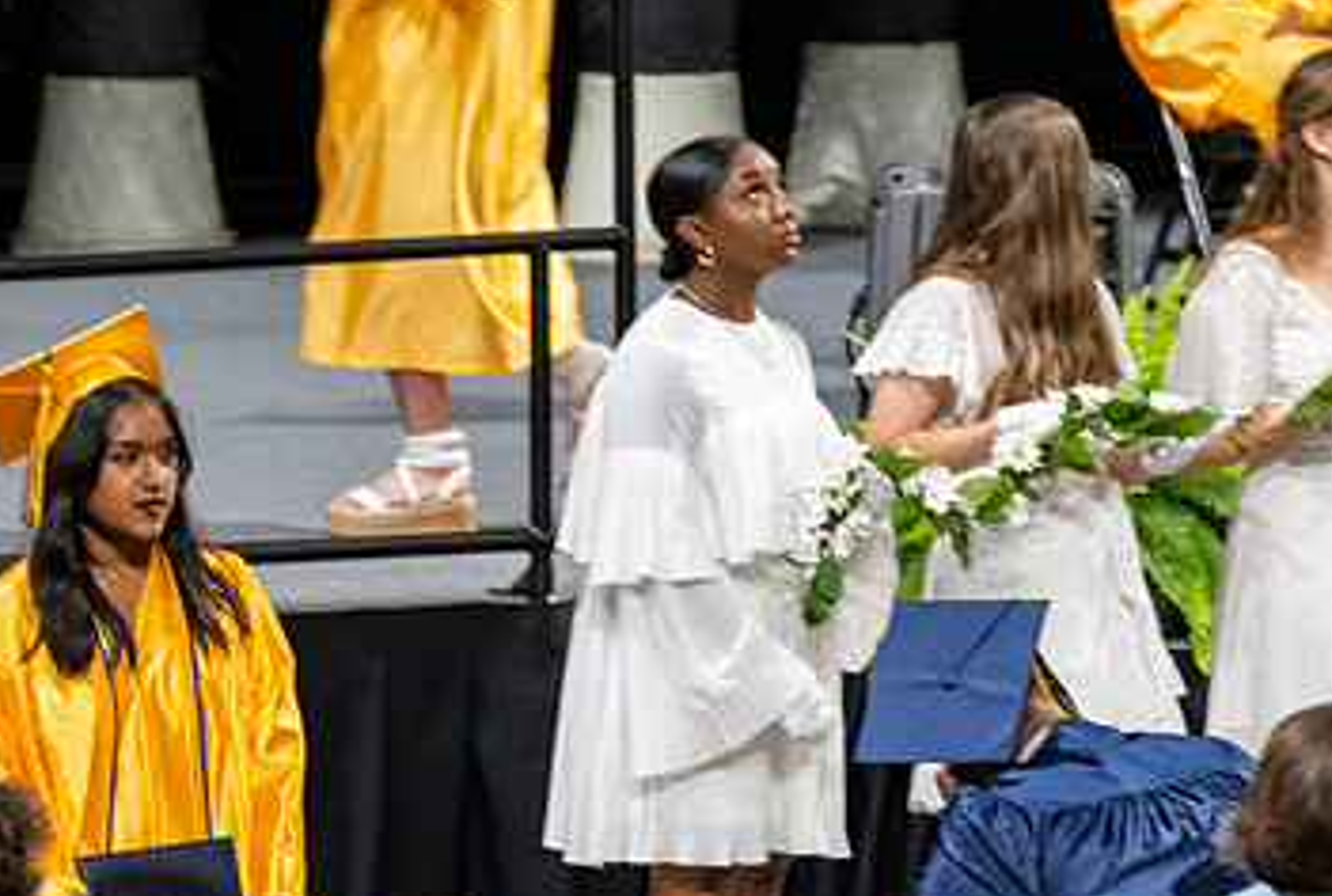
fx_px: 20699
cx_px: 27
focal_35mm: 558
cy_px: 690
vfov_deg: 2.5
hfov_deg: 3.7
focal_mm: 190
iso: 2000
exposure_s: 1/200
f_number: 4
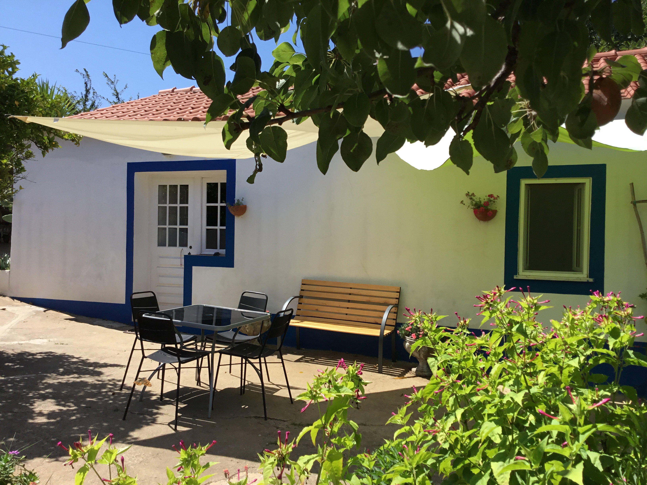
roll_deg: -0.7
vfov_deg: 45.4
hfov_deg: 58.4
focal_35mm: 31
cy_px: 242
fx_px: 579
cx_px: 324
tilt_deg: -0.9
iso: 25
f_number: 2.4
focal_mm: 3.3
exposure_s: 1/1087
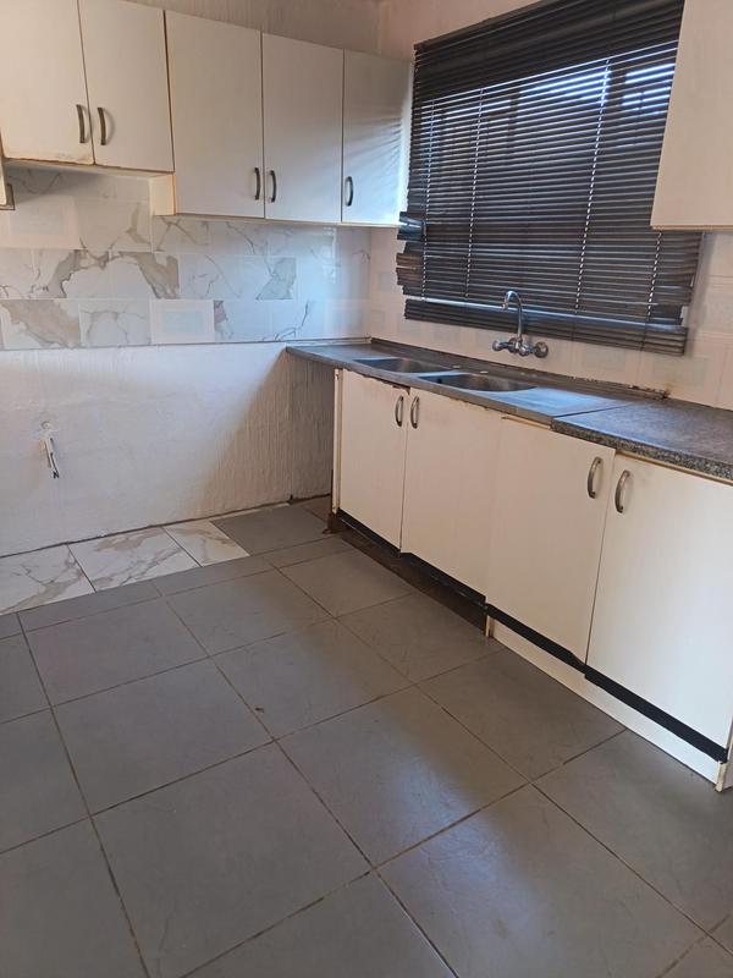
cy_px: 489
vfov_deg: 71.6
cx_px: 366
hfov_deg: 56.8
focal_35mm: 24
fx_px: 678
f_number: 1.75
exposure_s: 1/100
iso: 2985
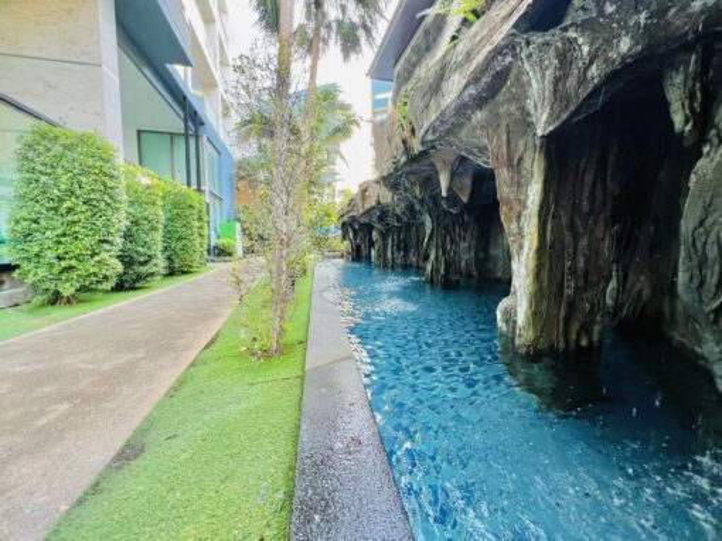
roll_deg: -0.4
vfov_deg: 89.9
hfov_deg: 106.2
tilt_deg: -5.2
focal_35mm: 13
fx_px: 271
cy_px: 270
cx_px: 361
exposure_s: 1/91
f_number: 1.8
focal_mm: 1.57
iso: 250
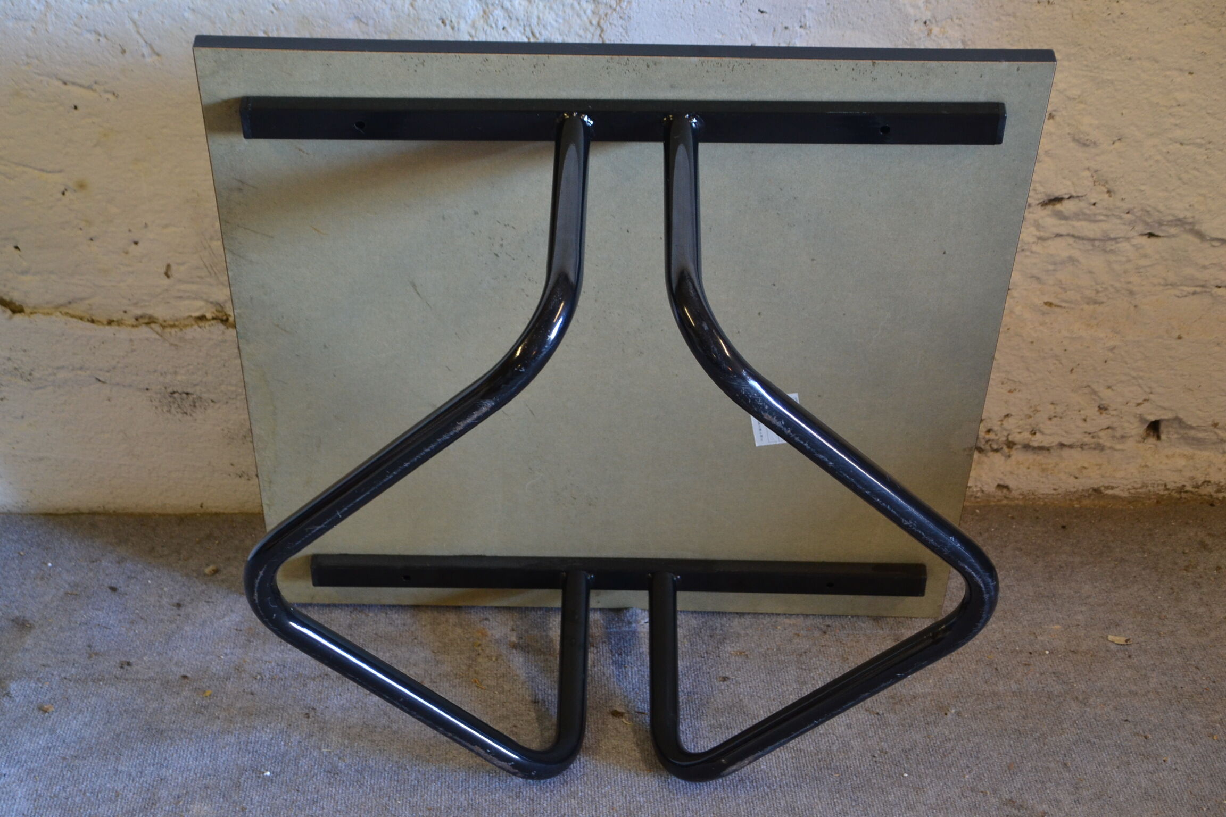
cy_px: 408
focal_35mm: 60
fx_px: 2043
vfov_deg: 22.6
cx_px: 613
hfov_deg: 33.4
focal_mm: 40
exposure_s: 1/15
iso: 800
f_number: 4.5
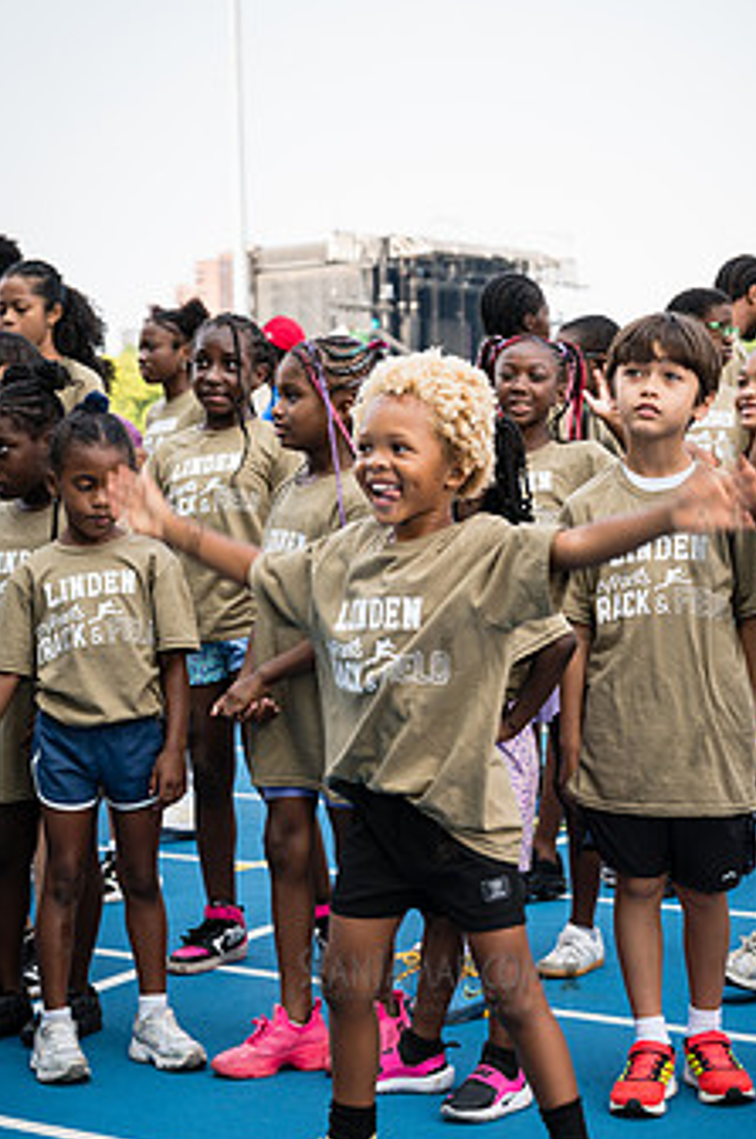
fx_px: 2370
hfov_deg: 18.1
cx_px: 446
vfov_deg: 27.0
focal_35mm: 75
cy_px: 637
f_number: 5
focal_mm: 56
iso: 100
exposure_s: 1/125
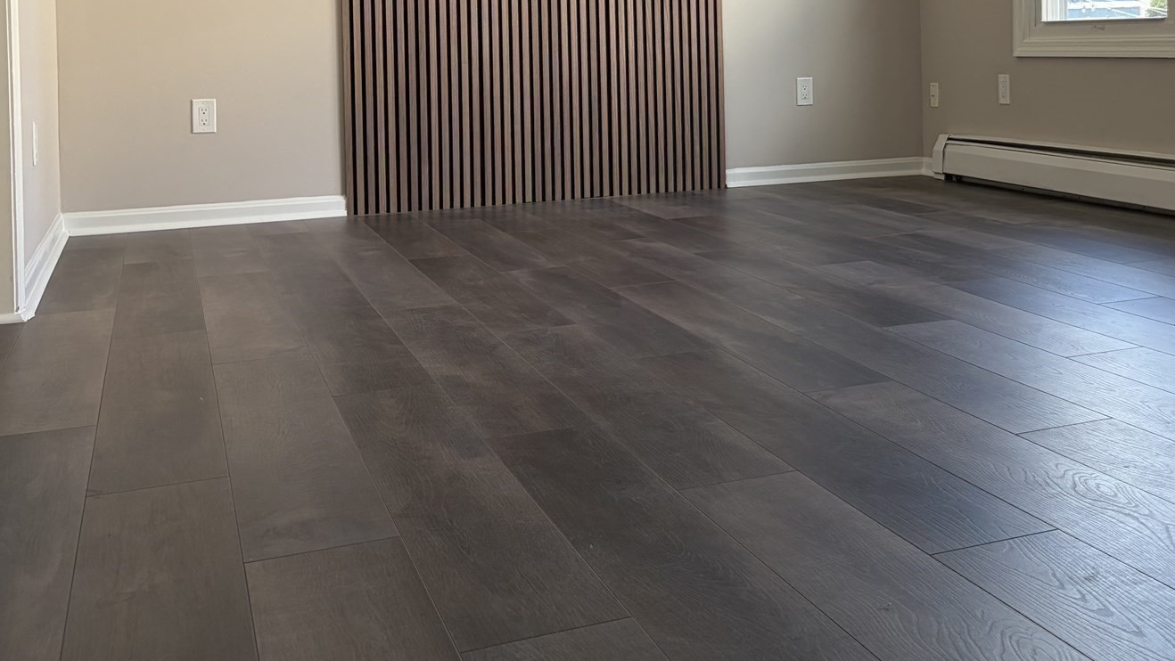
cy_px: 53
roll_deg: +0.5
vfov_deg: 26.1
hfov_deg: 45.5
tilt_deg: +0.9
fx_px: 1371
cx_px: 813
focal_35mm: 44
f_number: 1.6
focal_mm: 5.96
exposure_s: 1/121
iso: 80
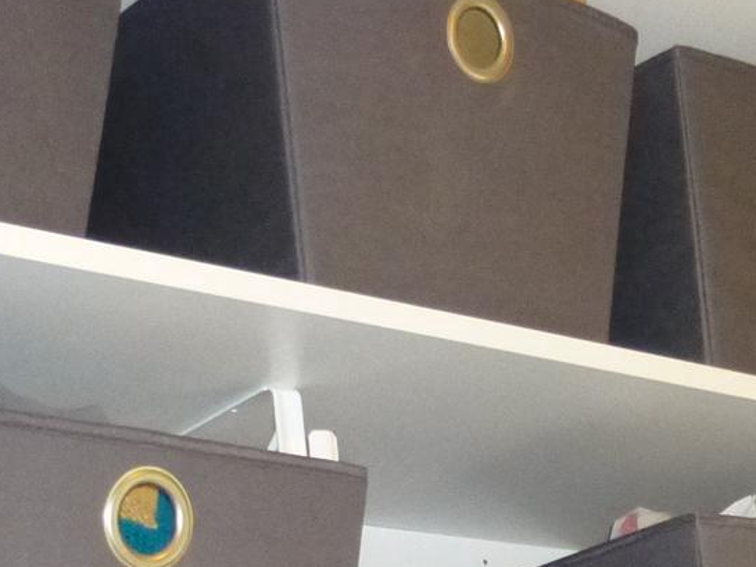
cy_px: 739
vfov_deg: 15.0
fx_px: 2053
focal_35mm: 94
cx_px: 470
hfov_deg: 20.8
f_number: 3.1
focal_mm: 4.5
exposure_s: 1/60
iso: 800
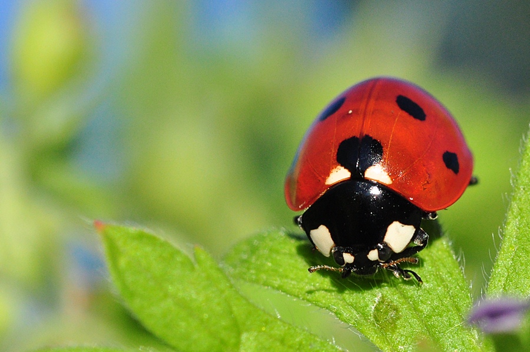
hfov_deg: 22.6
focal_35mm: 90
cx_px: 265
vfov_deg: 15.2
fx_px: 1324
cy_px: 176
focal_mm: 60
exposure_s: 1/1000
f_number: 11
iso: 640
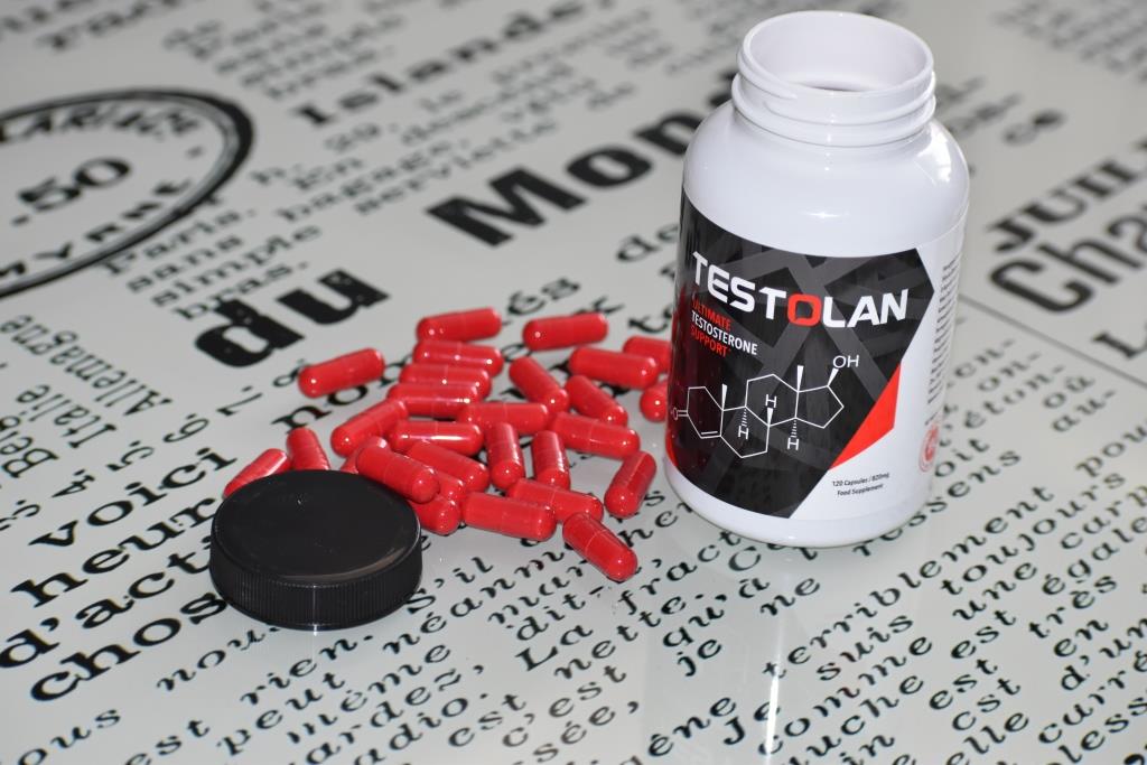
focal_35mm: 105
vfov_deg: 13.0
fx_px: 3346
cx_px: 574
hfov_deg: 19.5
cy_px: 382
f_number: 5
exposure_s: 1/100
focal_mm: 70
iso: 800
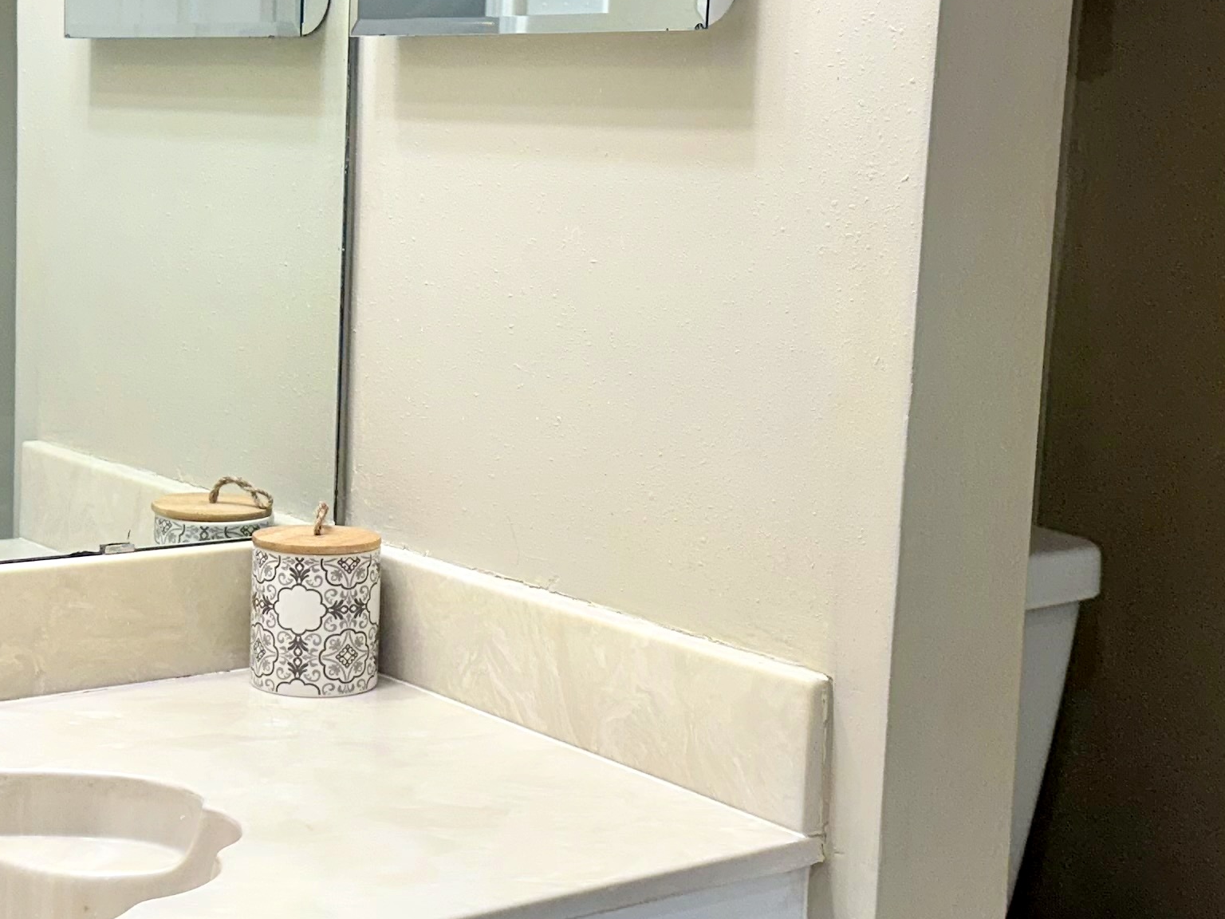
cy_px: 429
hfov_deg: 30.6
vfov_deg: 23.3
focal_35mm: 63
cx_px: 453
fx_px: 2229
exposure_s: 1/120
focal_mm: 6.86
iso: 100
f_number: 1.78
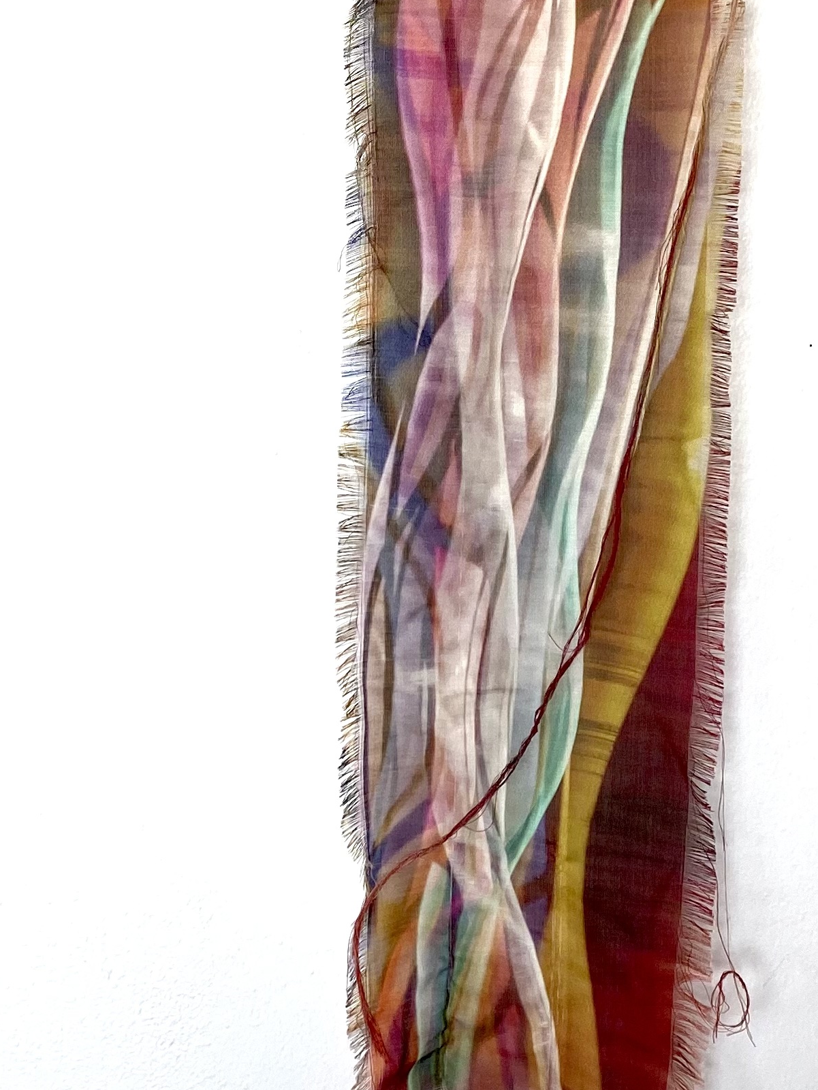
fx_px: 1796
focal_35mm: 57
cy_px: 222
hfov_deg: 25.5
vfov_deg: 32.9
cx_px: 540
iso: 32
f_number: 1.8
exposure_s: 1/208
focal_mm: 4.25
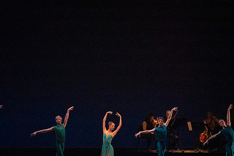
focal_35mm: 216
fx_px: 1405
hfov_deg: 9.5
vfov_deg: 6.4
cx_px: 97
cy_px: 99
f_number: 8
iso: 25600
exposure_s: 1/400
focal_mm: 156
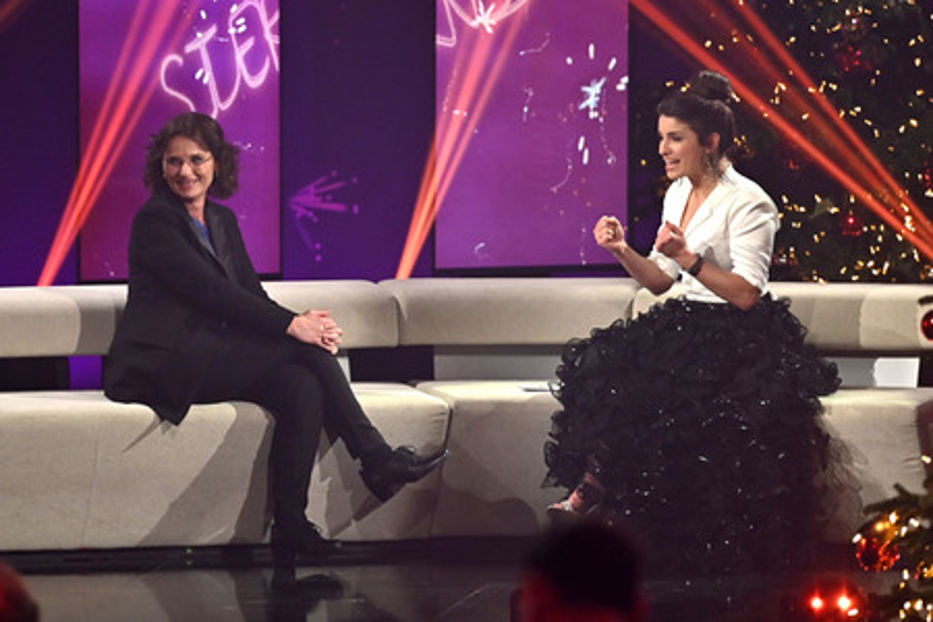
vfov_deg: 6.9
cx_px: 466
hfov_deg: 10.3
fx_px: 5183
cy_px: 311
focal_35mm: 200
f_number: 2.8
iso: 1600
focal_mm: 200
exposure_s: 1/400
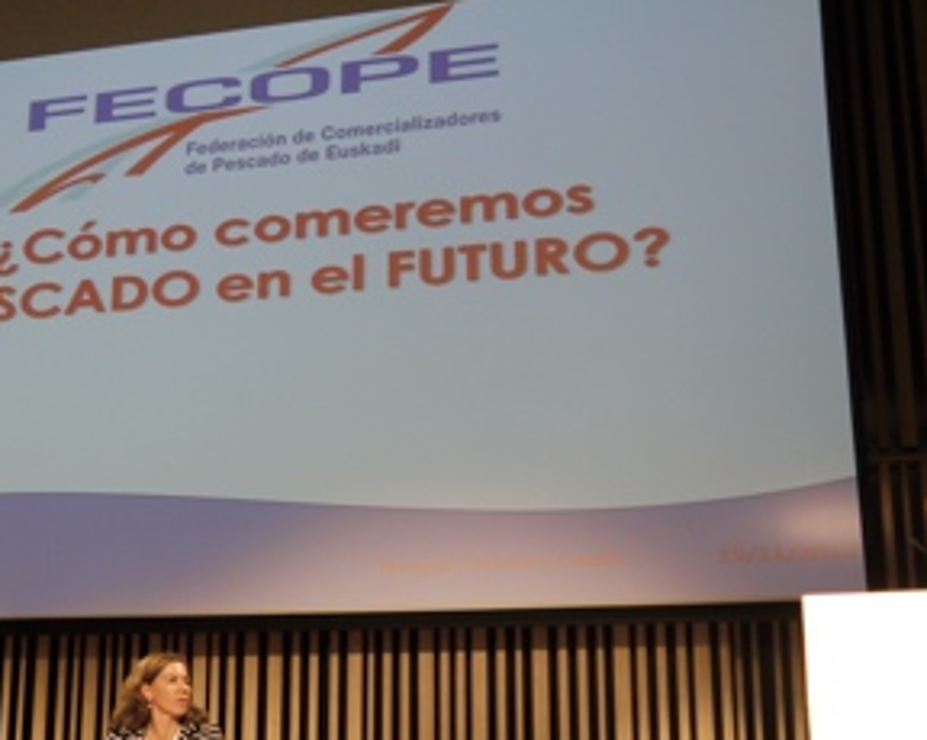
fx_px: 1672
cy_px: 394
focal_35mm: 61
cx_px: 306
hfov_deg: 30.7
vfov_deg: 25.0
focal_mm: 18
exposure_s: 1/40
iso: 400
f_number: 4
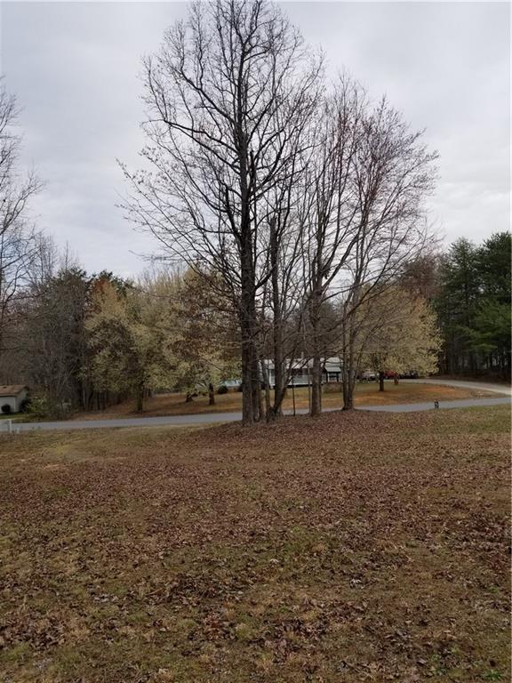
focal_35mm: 26
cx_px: 256
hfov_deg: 53.1
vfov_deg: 67.3
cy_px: 342
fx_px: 513
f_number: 1.7
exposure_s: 1/2160
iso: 50
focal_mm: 4.25
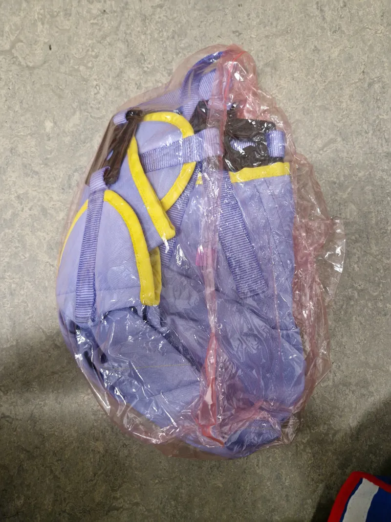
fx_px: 346
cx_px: 196
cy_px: 261
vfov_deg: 73.9
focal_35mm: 23
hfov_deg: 58.9
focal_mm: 5.4
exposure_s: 1/100
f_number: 1.8
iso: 125
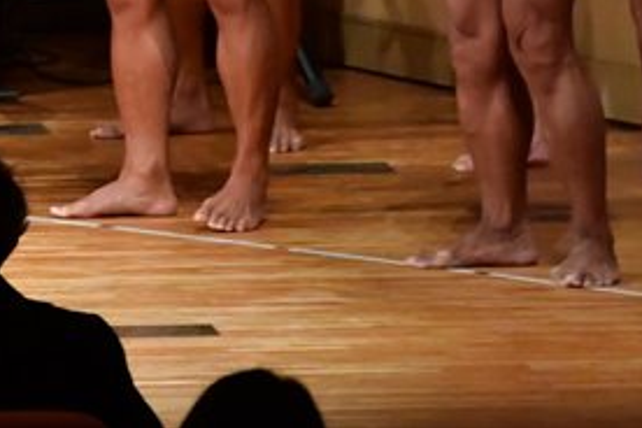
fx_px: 12019
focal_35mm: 674
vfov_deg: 2.0
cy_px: -170
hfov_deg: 3.1
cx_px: -113
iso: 10000
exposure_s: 1/400
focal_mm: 160
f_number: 5.6
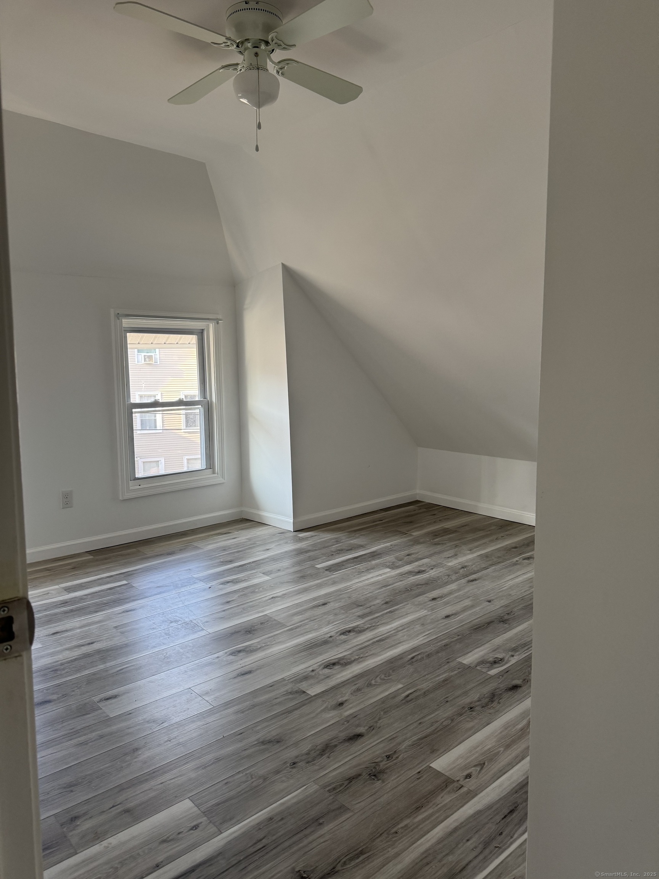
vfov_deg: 71.6
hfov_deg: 56.8
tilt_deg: -6.2
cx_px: 330
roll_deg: +0.5
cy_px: 440
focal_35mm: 24
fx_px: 609
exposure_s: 1/120
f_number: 1.78
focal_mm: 6.76
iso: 200
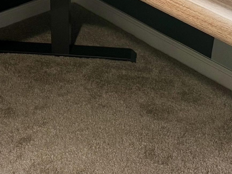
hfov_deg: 26.6
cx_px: 30
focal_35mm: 71
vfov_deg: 18.9
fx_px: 476
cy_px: -62
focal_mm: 6.76
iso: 250
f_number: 1.78
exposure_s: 1/59
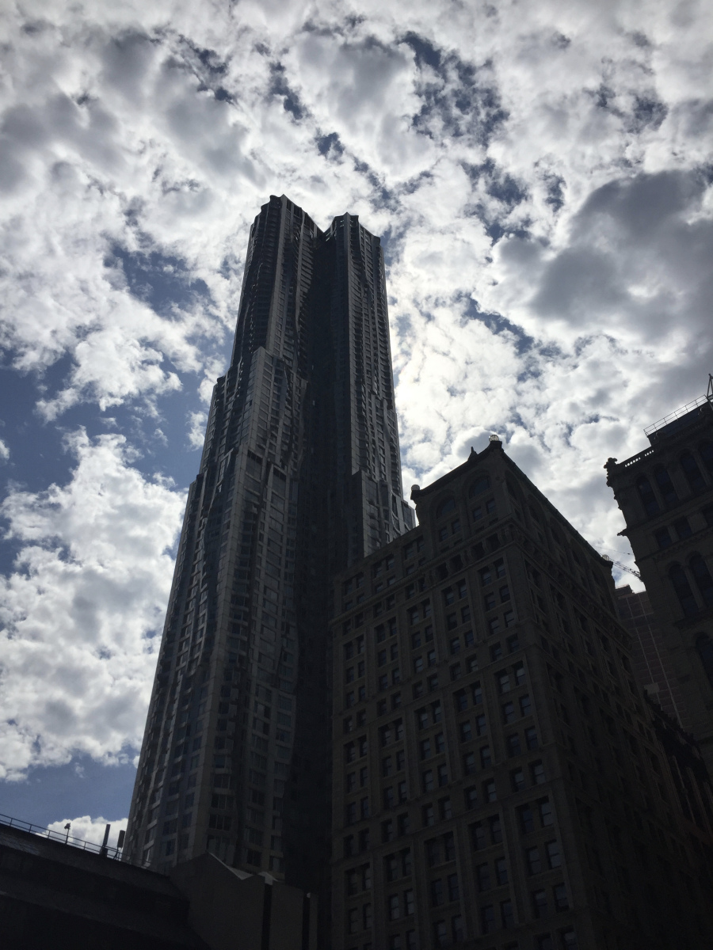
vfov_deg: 61.7
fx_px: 796
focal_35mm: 29
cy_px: 475
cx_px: 356
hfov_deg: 48.2
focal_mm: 4.15
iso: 32
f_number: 2.2
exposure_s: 1/13333
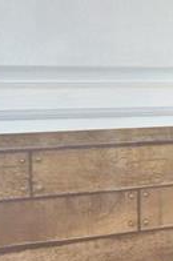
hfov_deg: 12.1
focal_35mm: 92
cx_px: 409
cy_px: 96
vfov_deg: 22.1
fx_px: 665
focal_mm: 10
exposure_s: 1/30
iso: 200
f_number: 4.5
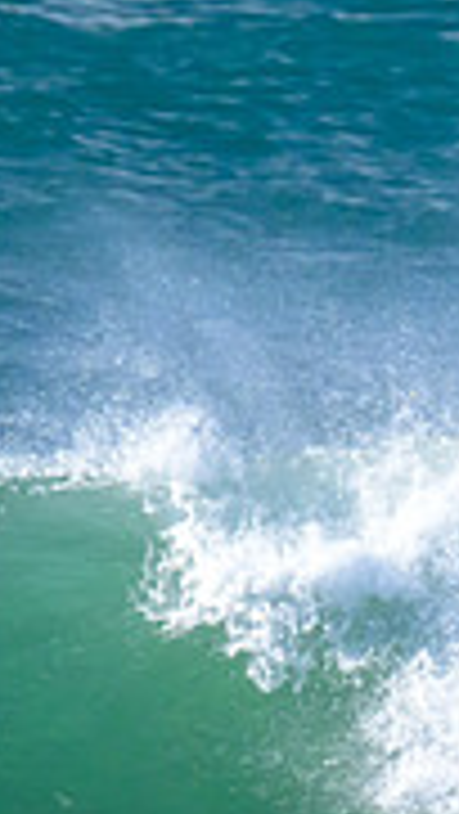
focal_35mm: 2689
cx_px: 1066
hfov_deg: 0.5
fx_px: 58101
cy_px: 722
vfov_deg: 0.8
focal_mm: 800
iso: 6400
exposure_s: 1/2500
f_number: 11
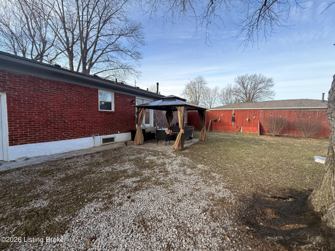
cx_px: 168
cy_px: 126
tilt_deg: -3.0
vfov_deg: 85.7
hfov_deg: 102.1
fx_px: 135
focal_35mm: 14
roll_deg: -0.7
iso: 64
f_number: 2.2
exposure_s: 1/596
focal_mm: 2.22
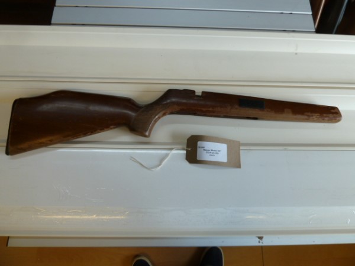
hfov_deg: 69.4
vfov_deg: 54.9
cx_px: 178
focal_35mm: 25
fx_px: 256
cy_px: 133
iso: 125
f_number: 3.3
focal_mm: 4.1
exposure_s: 1/30
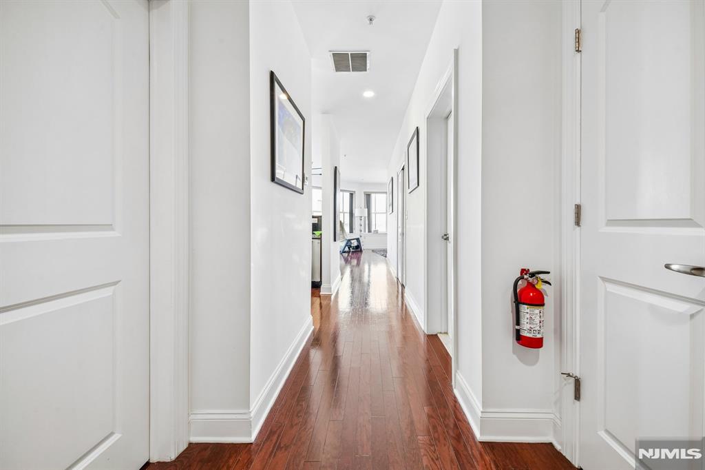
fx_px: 274
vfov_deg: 81.2
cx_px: 352
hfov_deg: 104.3
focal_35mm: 14
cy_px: 235
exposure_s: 1/5
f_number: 8
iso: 500
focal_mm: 14
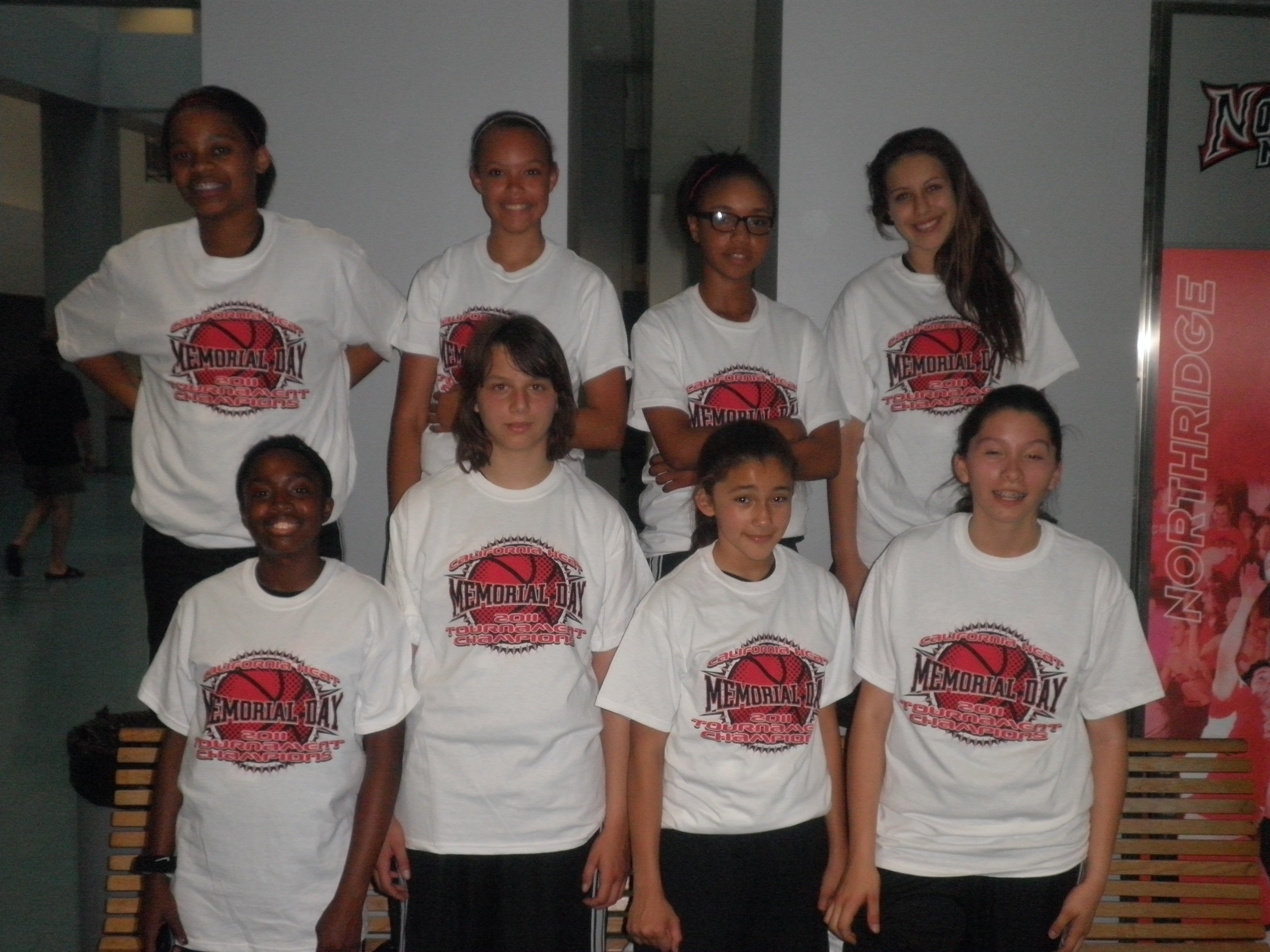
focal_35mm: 43
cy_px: 476
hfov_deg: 43.9
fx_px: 1578
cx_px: 635
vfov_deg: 33.6
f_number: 3.4
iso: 200
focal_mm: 7.6
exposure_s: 1/60
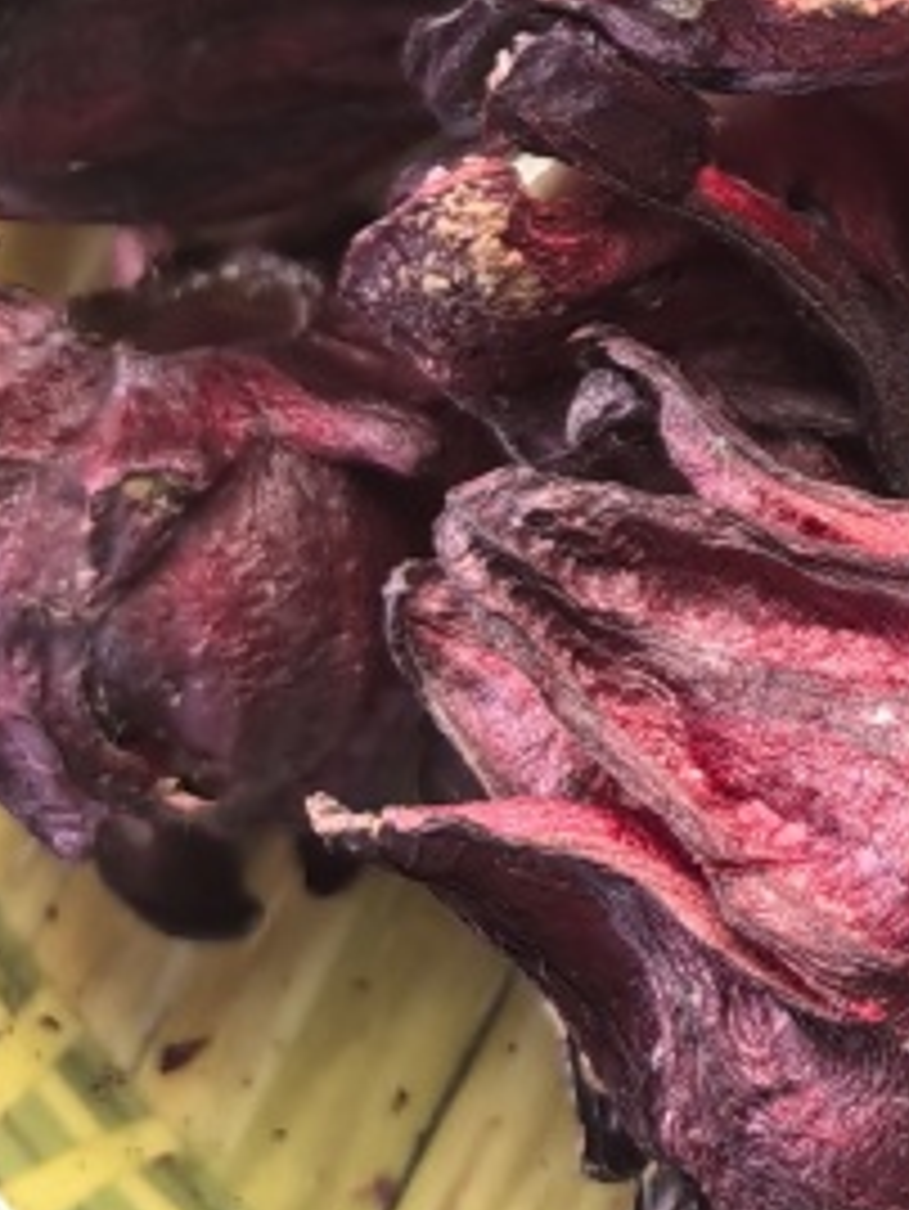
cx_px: 1552
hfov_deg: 12.8
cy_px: -340
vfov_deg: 17.3
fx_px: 3743
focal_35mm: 107
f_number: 2
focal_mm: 5.75
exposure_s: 1/100
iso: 64
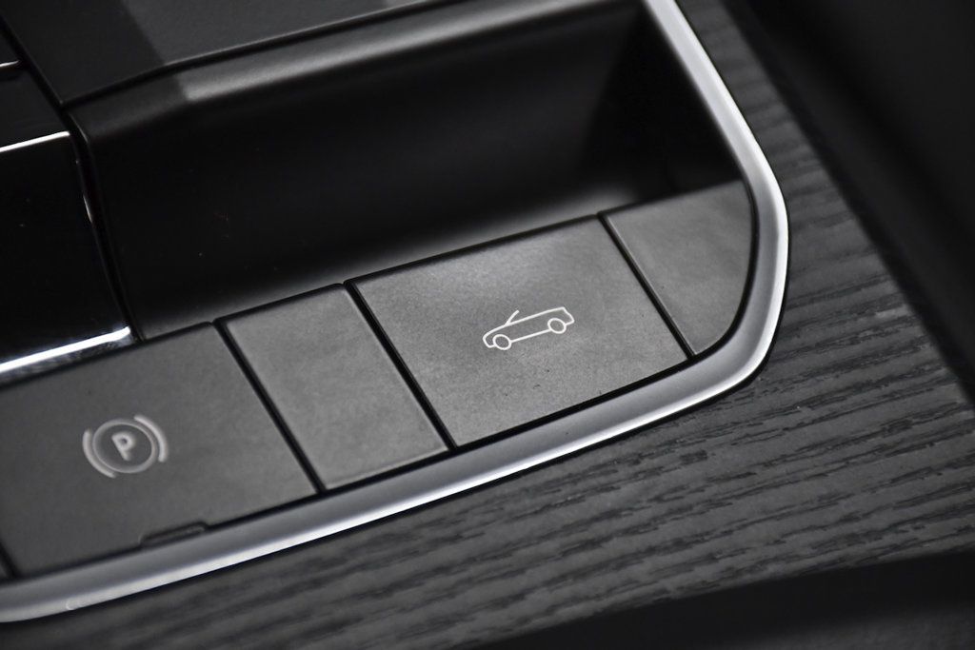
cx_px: 488
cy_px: 325
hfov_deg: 9.8
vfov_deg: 6.5
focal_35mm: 210
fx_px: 5688
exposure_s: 1/400
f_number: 5.6
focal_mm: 140
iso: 2500
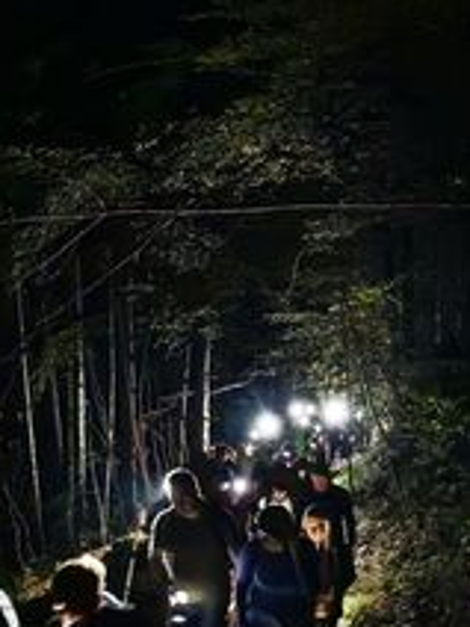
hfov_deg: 28.5
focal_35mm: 51
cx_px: 174
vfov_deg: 37.0
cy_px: 432
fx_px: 923
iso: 6400
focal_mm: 5.54
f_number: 1.8
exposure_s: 1/15.1
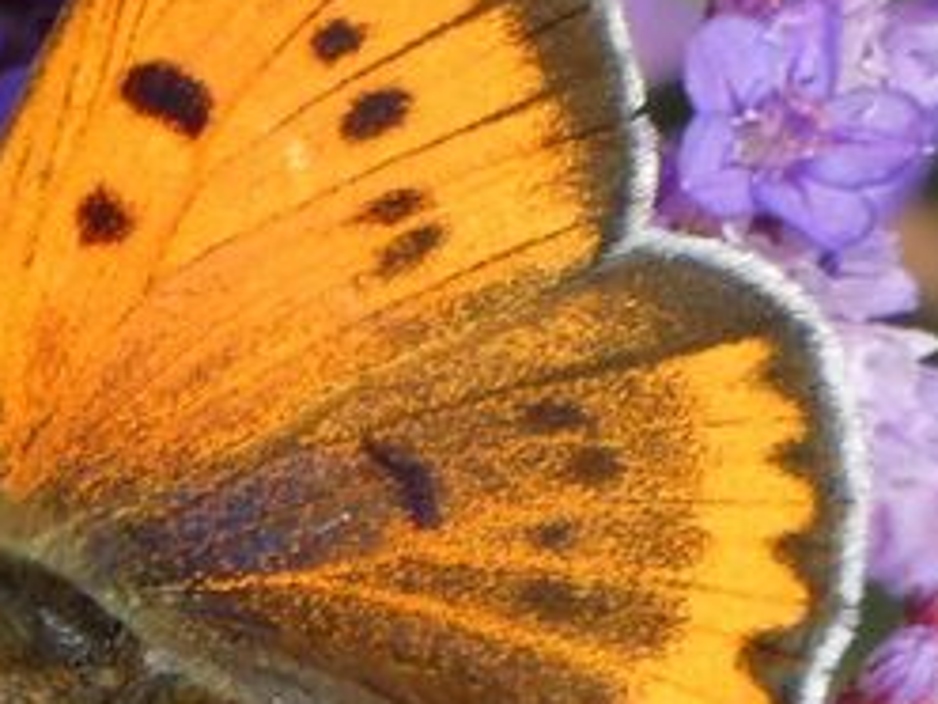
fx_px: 34685
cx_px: 157
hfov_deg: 1.5
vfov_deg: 1.2
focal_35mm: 1280
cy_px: 685
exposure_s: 1/125
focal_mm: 66.7
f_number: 5.6
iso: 80
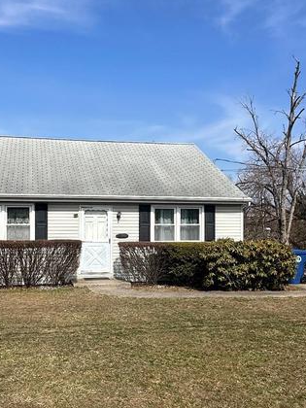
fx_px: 424
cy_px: 223
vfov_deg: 51.3
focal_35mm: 36
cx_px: 121
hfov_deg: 39.5
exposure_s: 1/2747
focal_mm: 2.22
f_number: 2.2
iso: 50
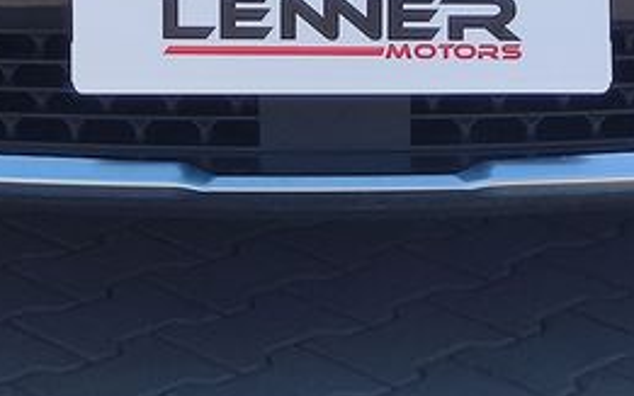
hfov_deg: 18.6
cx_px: 313
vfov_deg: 10.0
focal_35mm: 112
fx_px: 1935
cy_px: -610
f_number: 1.69
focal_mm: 7.01
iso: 50
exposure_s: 1/669
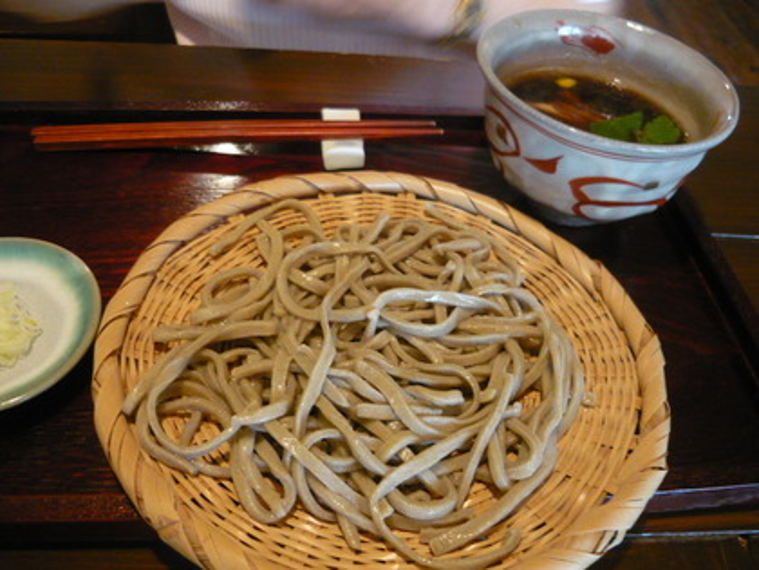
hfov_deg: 55.4
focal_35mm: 33
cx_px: 380
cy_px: 285
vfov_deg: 42.9
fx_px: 724
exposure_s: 1/13
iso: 400
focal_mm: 5.5
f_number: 2.8
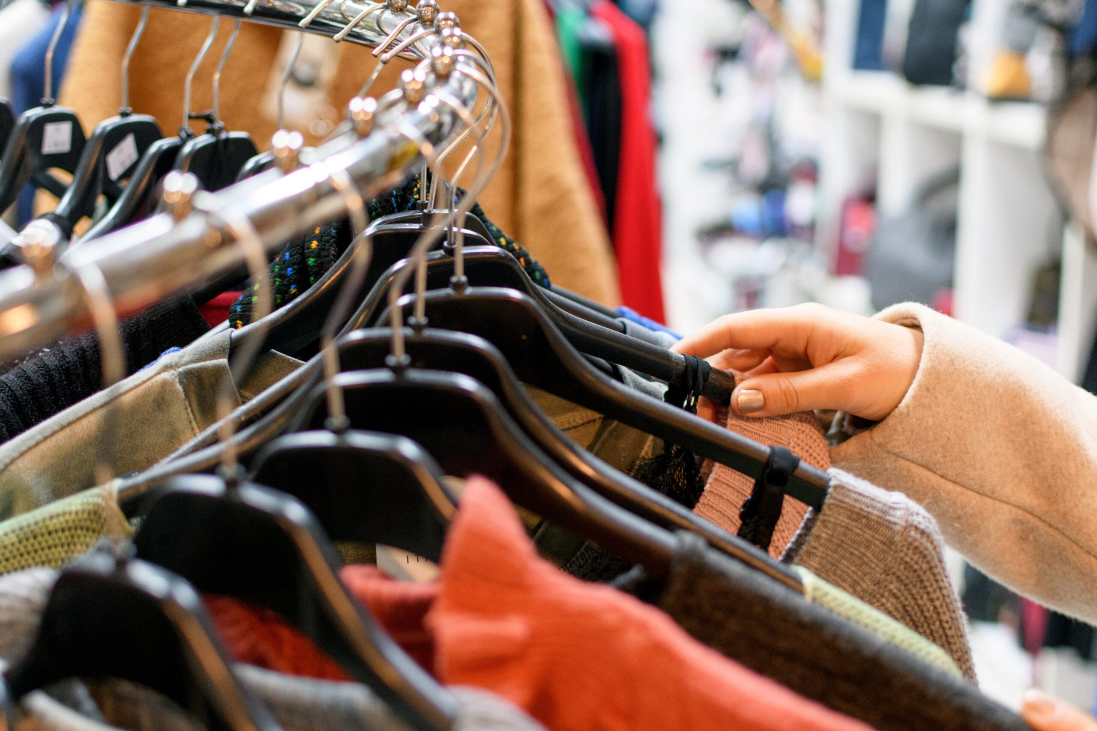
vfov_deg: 26.0
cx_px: 548
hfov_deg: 38.2
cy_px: 366
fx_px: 1585
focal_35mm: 52
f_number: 2.2
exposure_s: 1/125
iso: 1250
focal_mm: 35
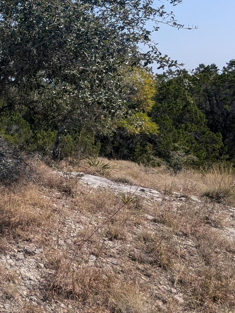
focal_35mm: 33
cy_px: 89
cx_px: -71
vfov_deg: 53.5
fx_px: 299
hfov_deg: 32.3
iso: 52
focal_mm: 2.35
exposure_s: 1/1898
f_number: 2.2
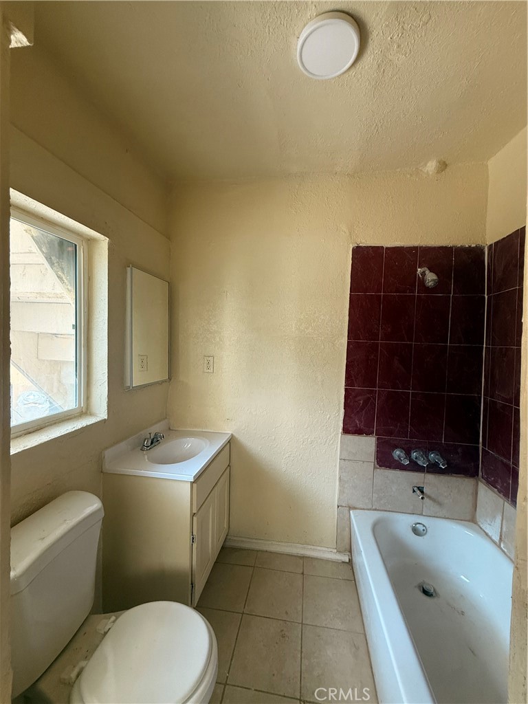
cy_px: 352
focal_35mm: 14
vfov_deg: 102.1
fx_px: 285
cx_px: 264
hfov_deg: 85.7
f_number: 2.2
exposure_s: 1/99
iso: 250
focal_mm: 2.22
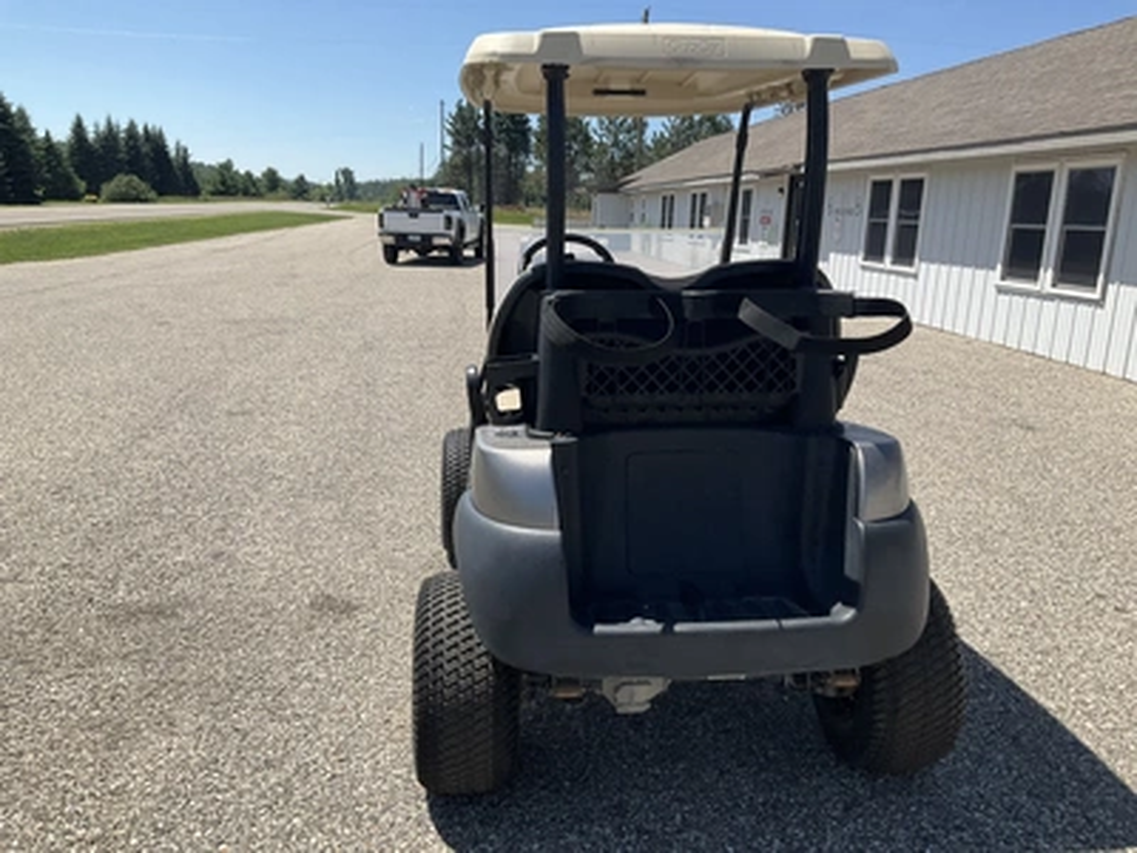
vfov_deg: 48.2
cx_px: 568
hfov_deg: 61.7
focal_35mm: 29
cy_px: 426
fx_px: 953
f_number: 1.8
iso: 25
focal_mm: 3
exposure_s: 1/1730
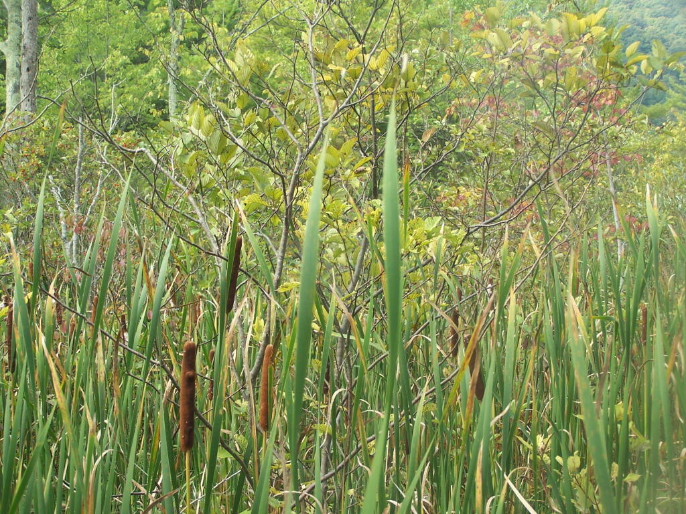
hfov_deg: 30.3
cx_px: 343
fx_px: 1268
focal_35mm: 64
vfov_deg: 22.9
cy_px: 257
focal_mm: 10.7
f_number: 3.2
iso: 80
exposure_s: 1/250
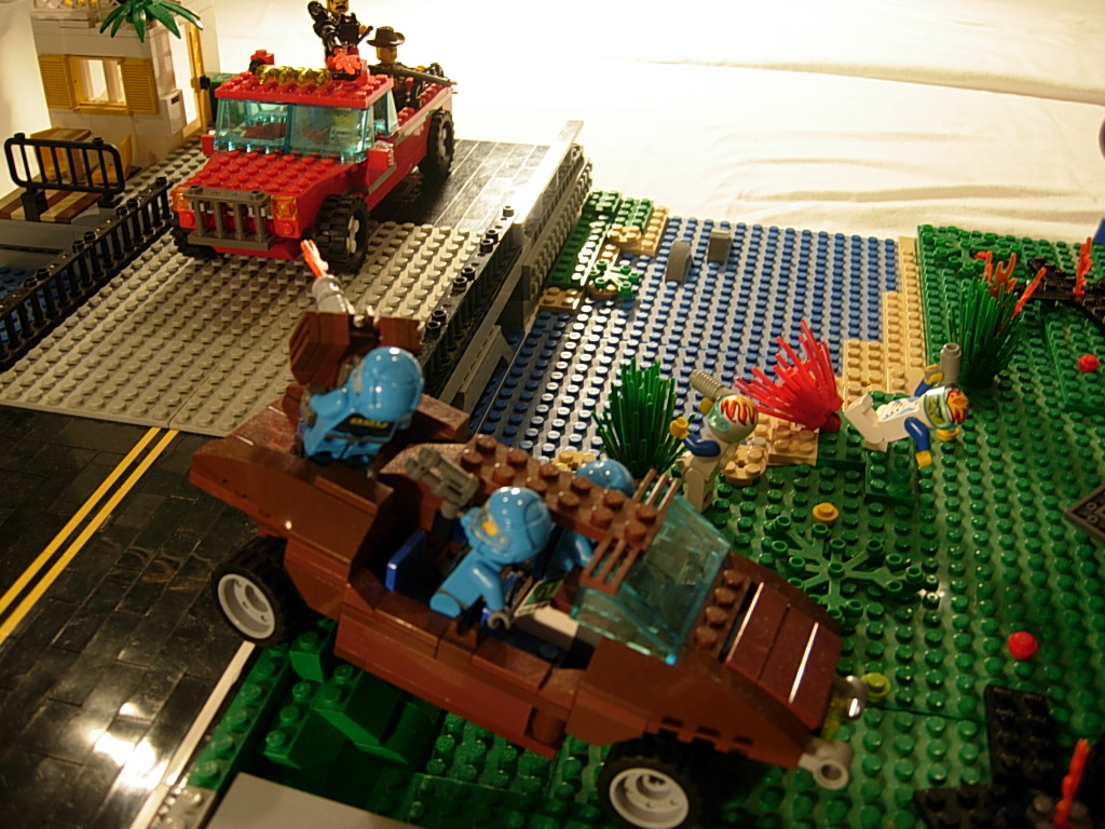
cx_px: 552
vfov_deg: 39.7
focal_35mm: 36
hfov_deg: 51.4
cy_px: 414
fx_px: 1149
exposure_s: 1/5.3
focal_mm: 7.5
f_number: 2.7
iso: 50
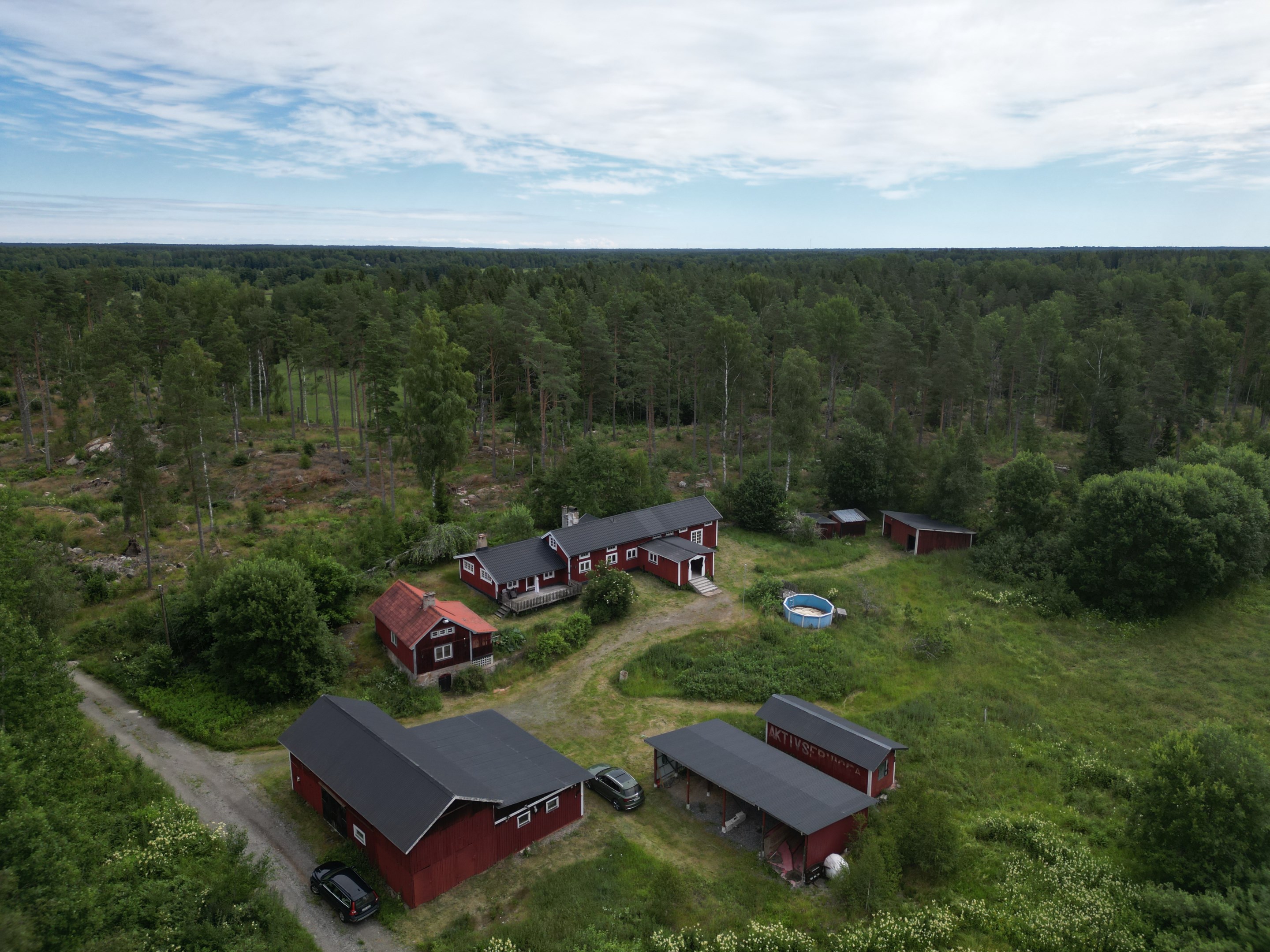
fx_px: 881
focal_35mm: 24
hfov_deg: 71.6
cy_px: 476
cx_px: 635
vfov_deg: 56.8
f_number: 1.7
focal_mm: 6.72
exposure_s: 1/2500
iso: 100
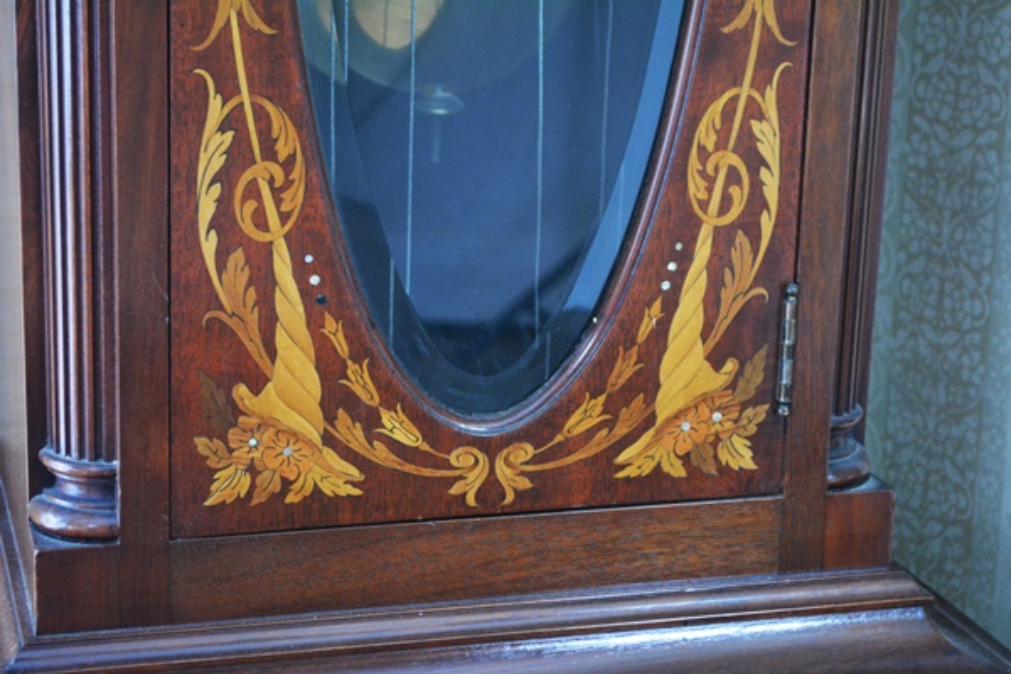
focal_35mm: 82
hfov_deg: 24.6
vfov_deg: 16.6
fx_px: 2317
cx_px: 506
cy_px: 337
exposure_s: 1/30
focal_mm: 55
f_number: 5.6
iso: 3200
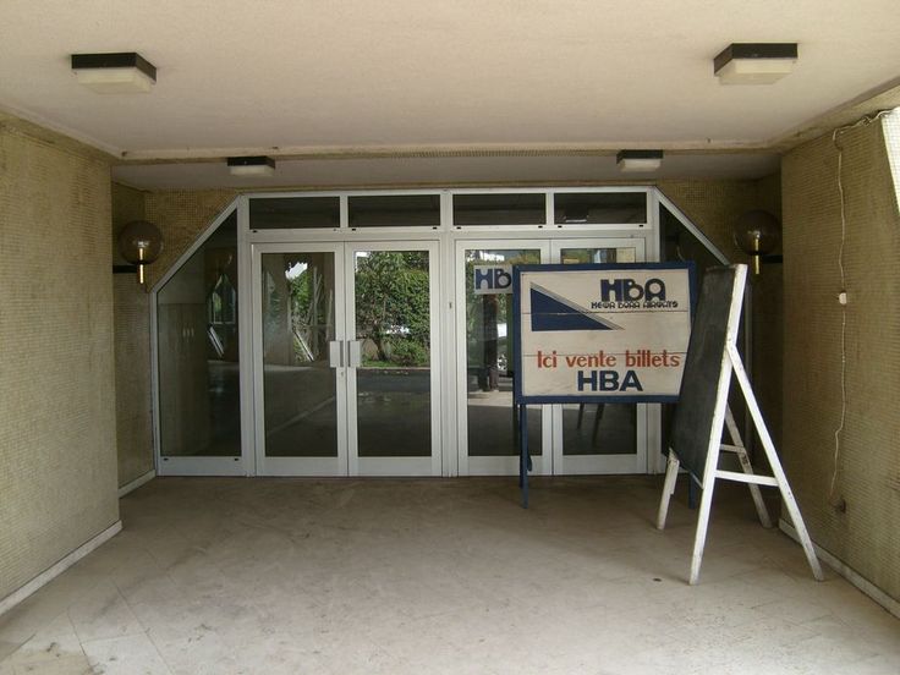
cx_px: 450
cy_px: 338
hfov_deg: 52.6
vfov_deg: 40.7
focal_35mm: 35
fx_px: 910
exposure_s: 1/125
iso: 80
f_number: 2.8
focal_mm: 5.8
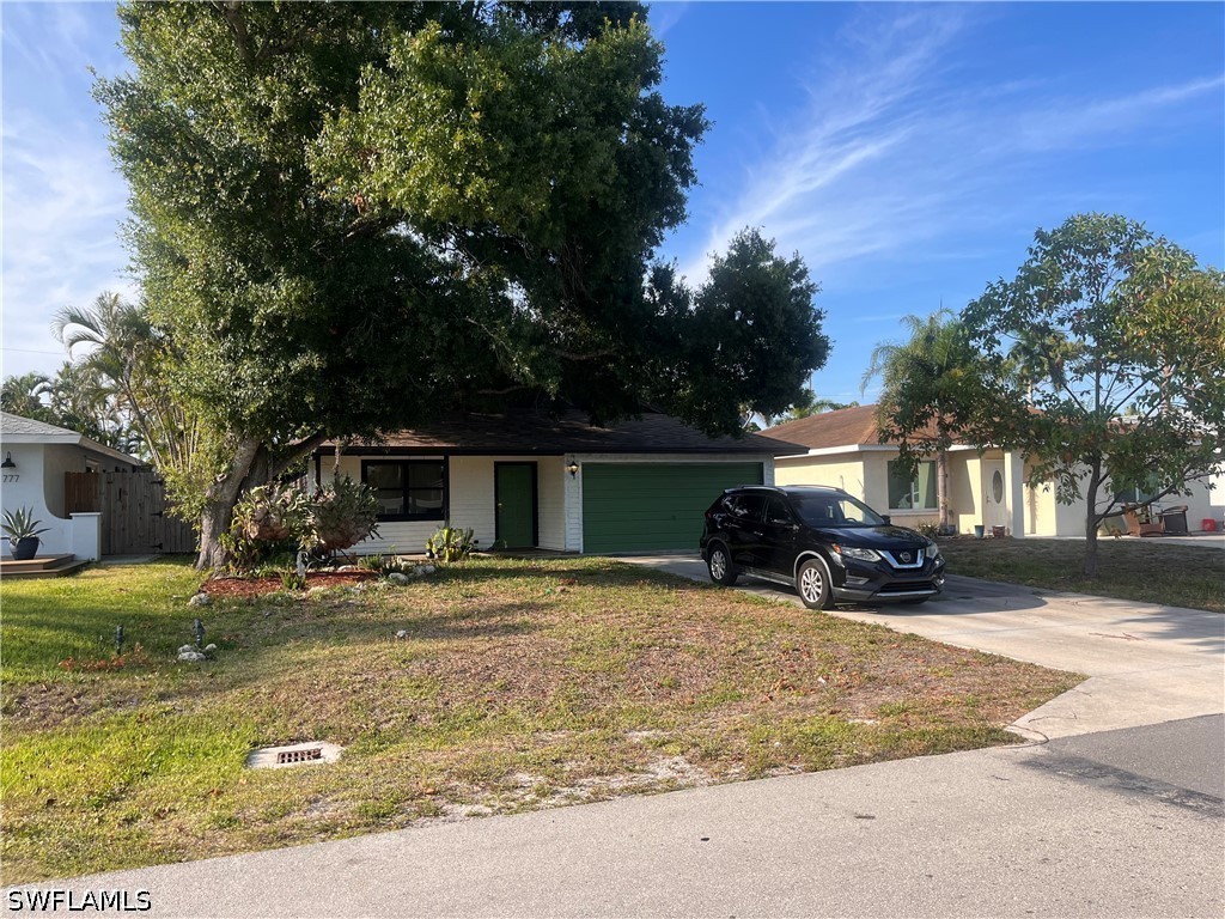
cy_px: 460
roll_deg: +0.0
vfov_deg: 53.1
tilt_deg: +1.9
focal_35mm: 26
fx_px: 920
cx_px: 612
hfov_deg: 67.3
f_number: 1.6
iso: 50
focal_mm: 5.1
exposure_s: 1/1558
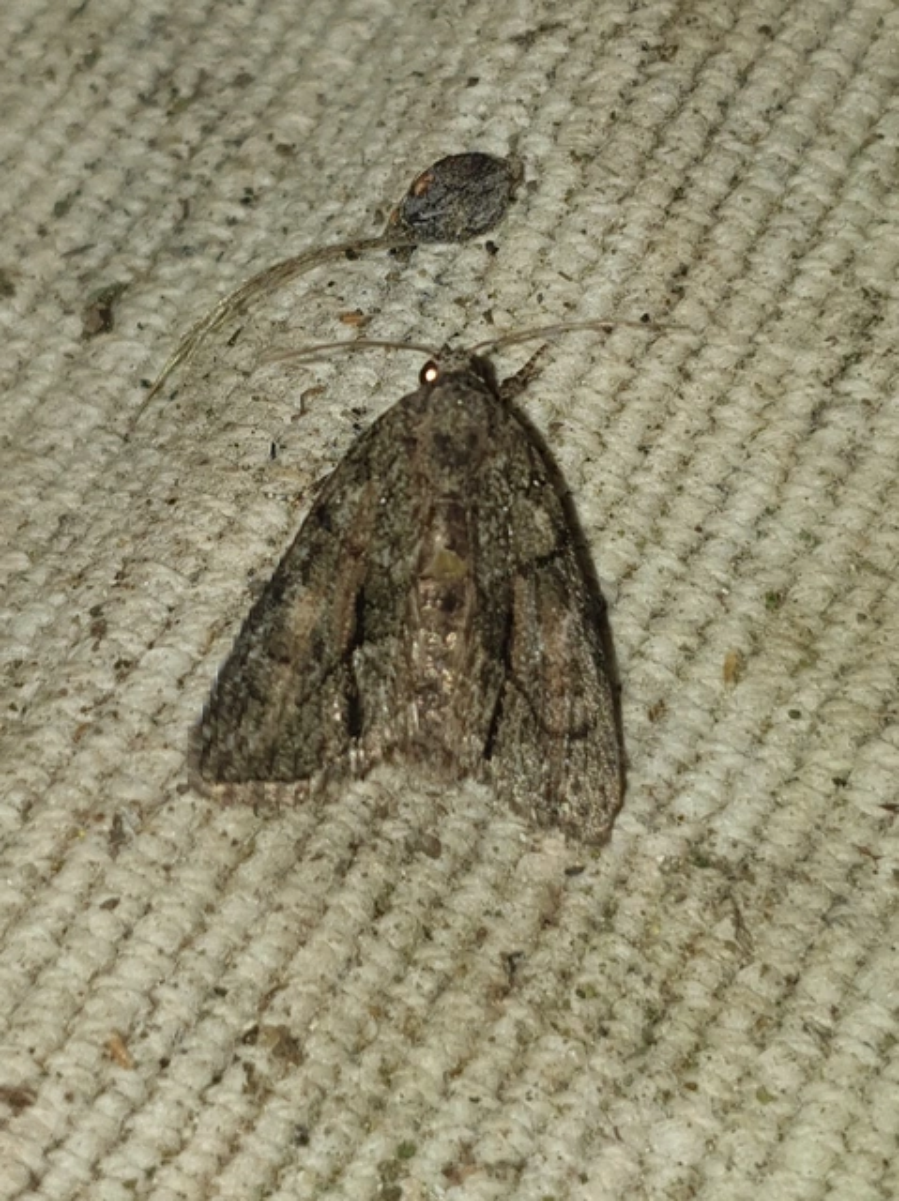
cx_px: 450
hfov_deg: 53.0
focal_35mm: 26
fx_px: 902
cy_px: 600
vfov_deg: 67.3
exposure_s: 1/1497
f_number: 1.5
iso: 50
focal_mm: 4.3
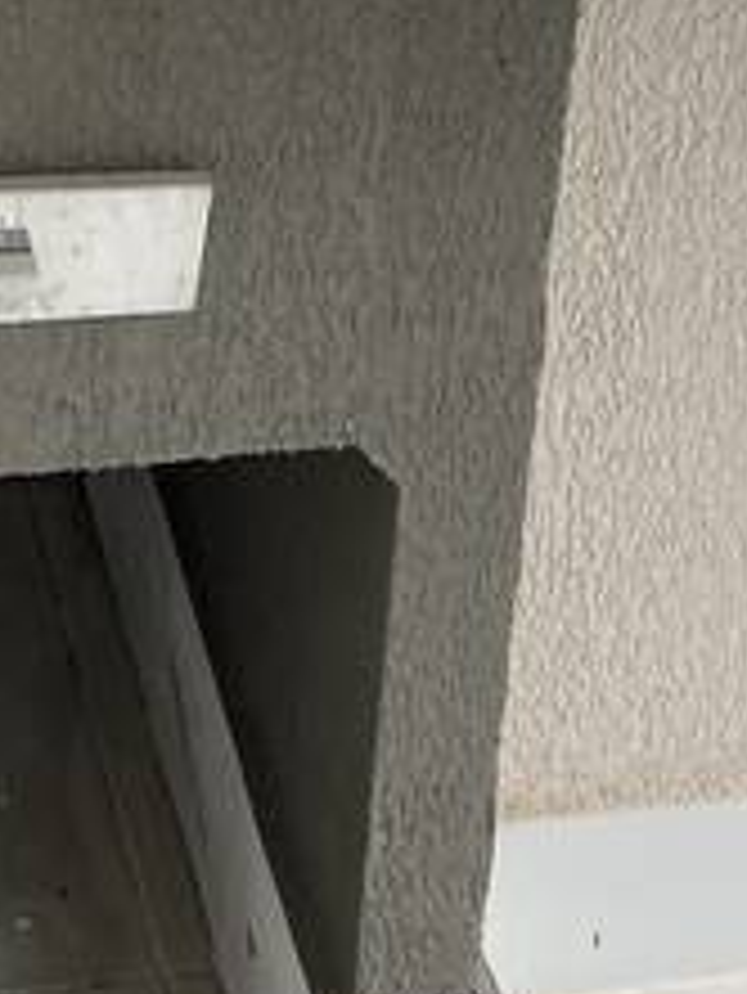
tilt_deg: -6.4
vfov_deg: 12.7
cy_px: -1259
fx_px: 3651
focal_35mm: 127
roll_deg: -5.8
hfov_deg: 11.7
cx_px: 558
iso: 32
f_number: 1.8
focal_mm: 4.25
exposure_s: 1/183
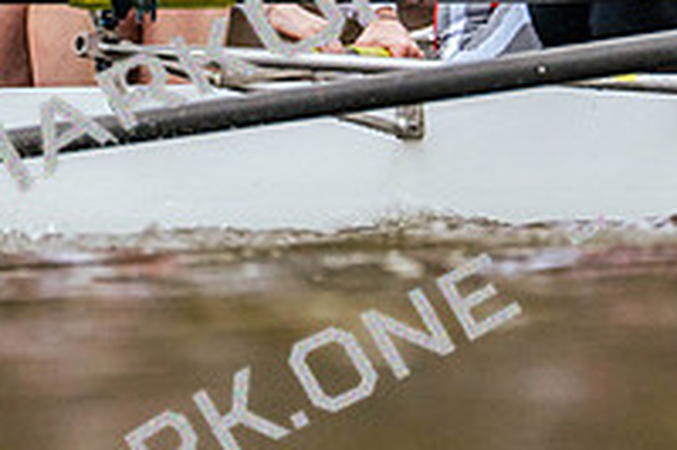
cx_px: 389
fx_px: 30157
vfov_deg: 0.9
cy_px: -110
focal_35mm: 1605
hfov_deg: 1.3
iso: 4000
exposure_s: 1/2000
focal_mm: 553
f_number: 7.1
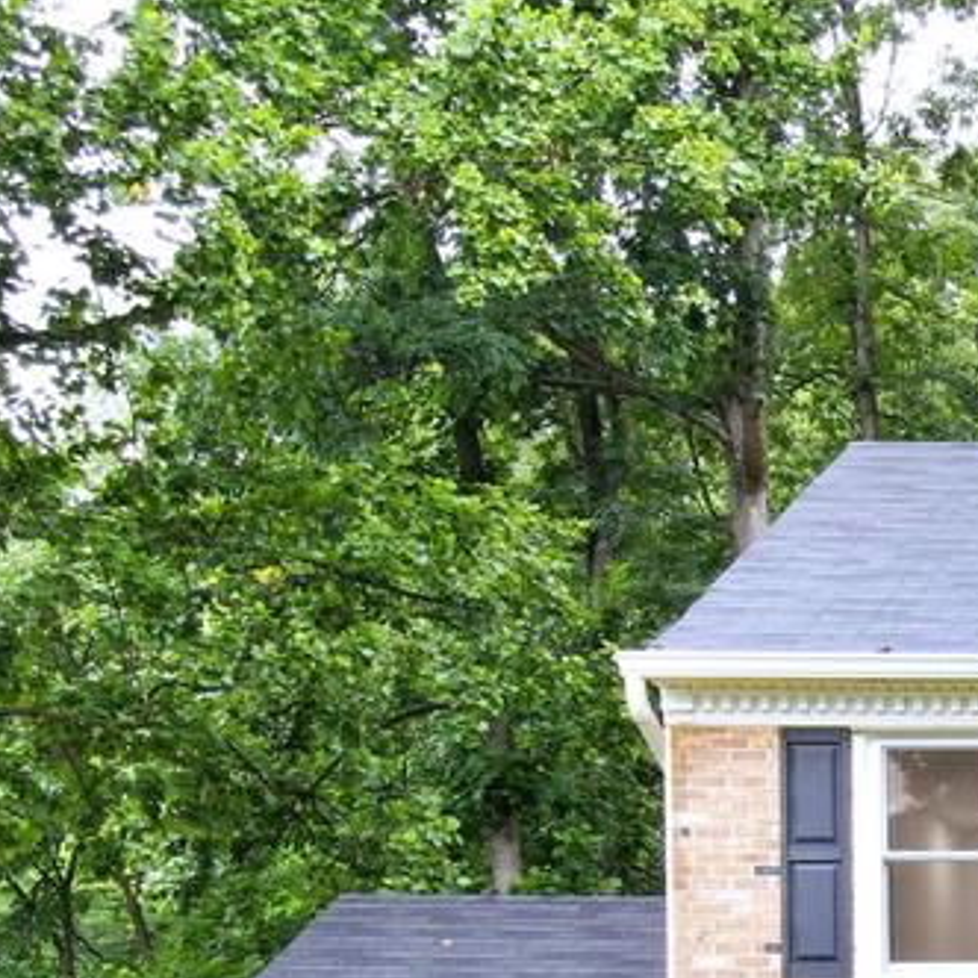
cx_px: 1729
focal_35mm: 92
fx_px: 2941
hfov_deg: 16.1
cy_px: 1349
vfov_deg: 17.5
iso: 120
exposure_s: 1/15
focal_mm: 4.5
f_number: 2.8
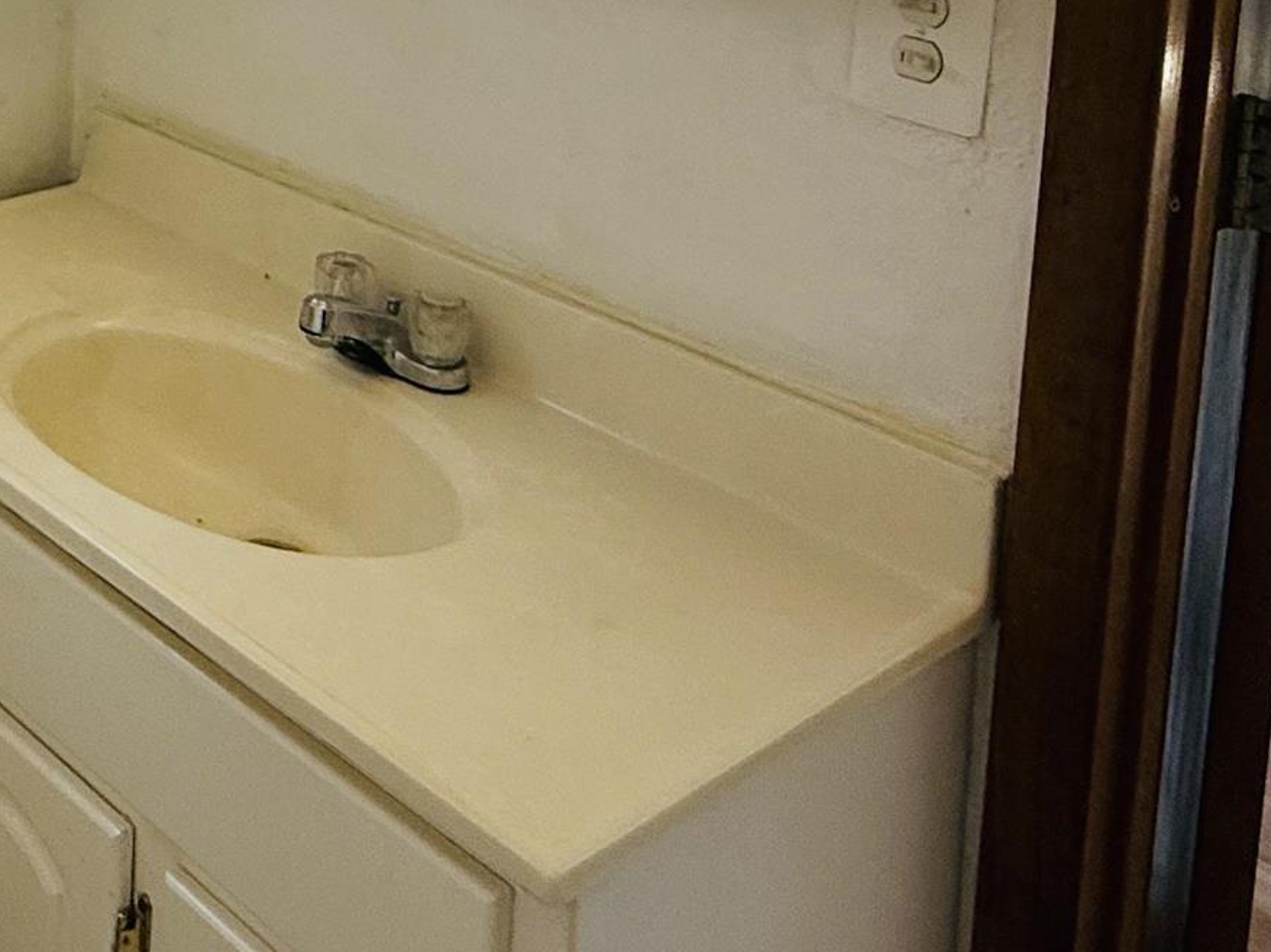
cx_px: -101
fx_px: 1799
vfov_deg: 26.0
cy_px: -229
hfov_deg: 34.1
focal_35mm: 49
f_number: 2.2
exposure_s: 1/120
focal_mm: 2.22
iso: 100
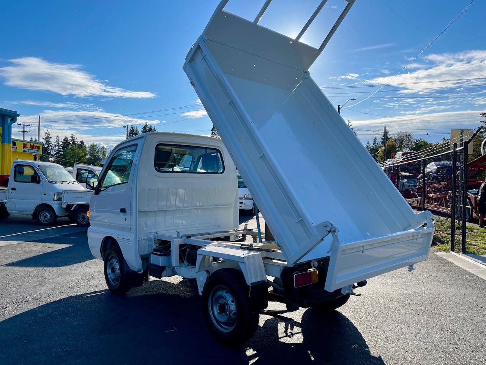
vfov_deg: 54.9
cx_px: 243
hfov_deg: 69.4
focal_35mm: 25
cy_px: 182
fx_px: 351
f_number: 1.6
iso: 32
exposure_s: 1/3922
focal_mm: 5.1
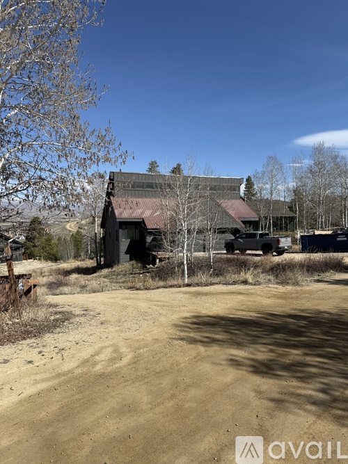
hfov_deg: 56.8
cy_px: 232
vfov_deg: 71.6
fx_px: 322
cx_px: 174
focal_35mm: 24
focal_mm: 6.76
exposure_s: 1/4975
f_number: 1.78
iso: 80
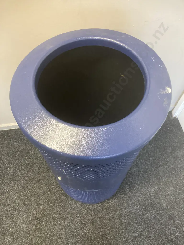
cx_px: 92
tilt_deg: -57.9
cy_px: 122
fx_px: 198
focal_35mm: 28
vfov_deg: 63.4
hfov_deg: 49.7
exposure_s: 1/33
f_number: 1.8
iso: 250
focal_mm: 3.99
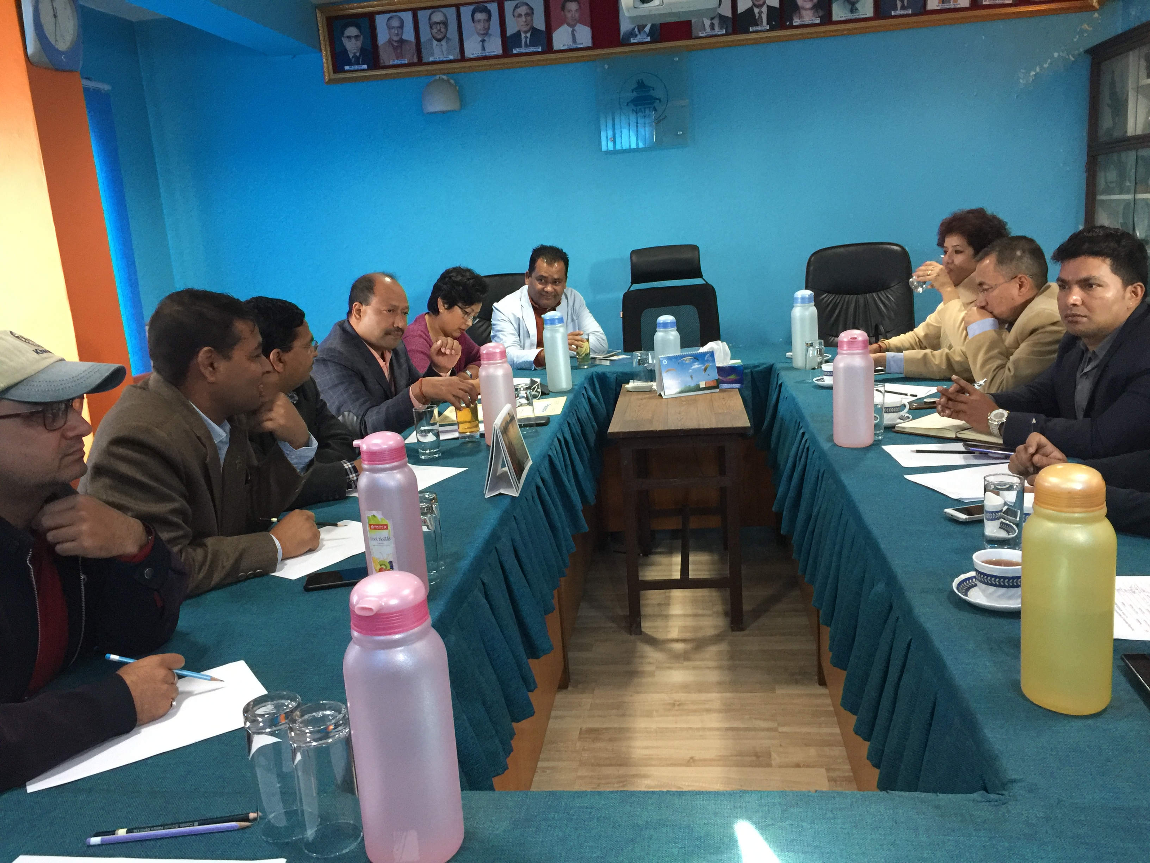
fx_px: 963
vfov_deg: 48.2
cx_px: 575
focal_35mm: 29
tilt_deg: -11.2
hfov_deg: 61.7
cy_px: 432
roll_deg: +3.1
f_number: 2.2
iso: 160
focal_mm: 4.15
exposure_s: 1/17
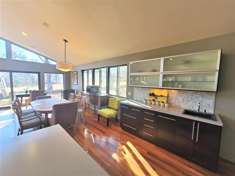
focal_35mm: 13
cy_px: 88
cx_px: 118
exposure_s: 1/59
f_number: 2.2
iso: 100
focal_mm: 1.8
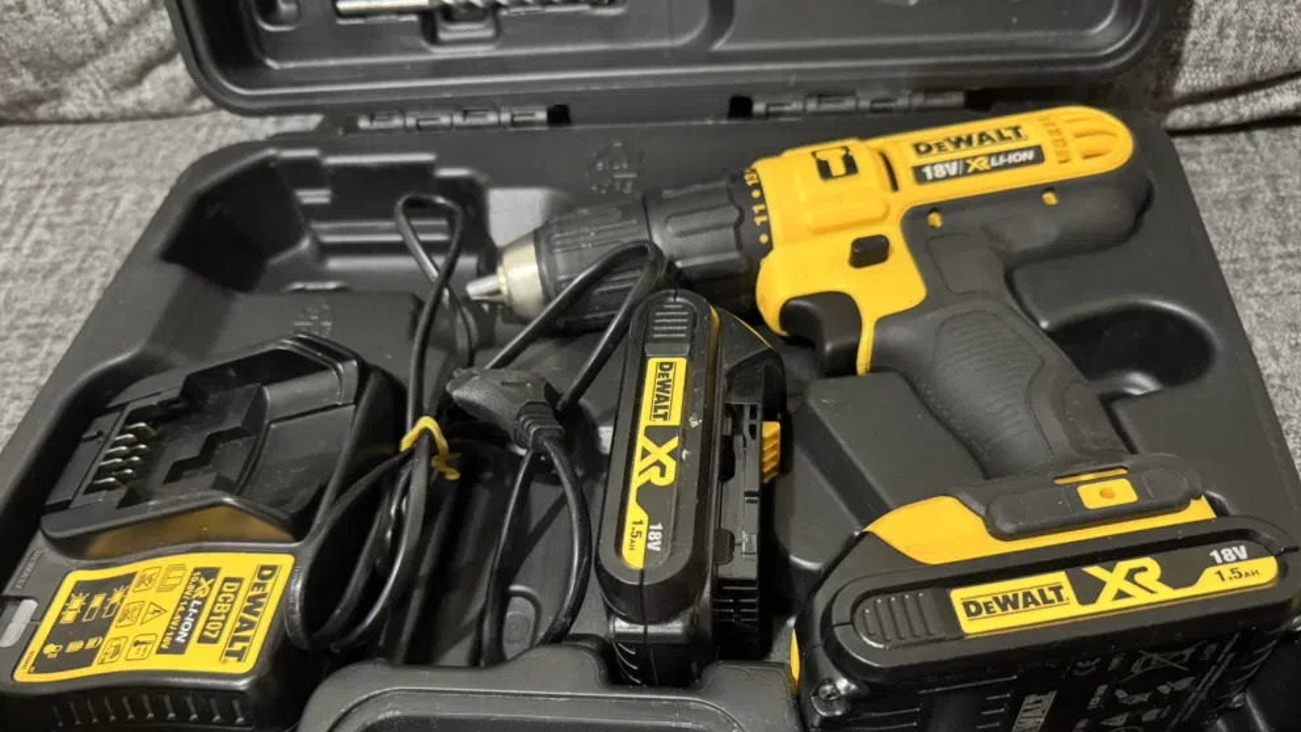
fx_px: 931
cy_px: 472
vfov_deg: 42.5
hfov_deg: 69.9
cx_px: 661
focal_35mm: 27
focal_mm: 6.76
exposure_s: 1/33
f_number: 1.78
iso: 800
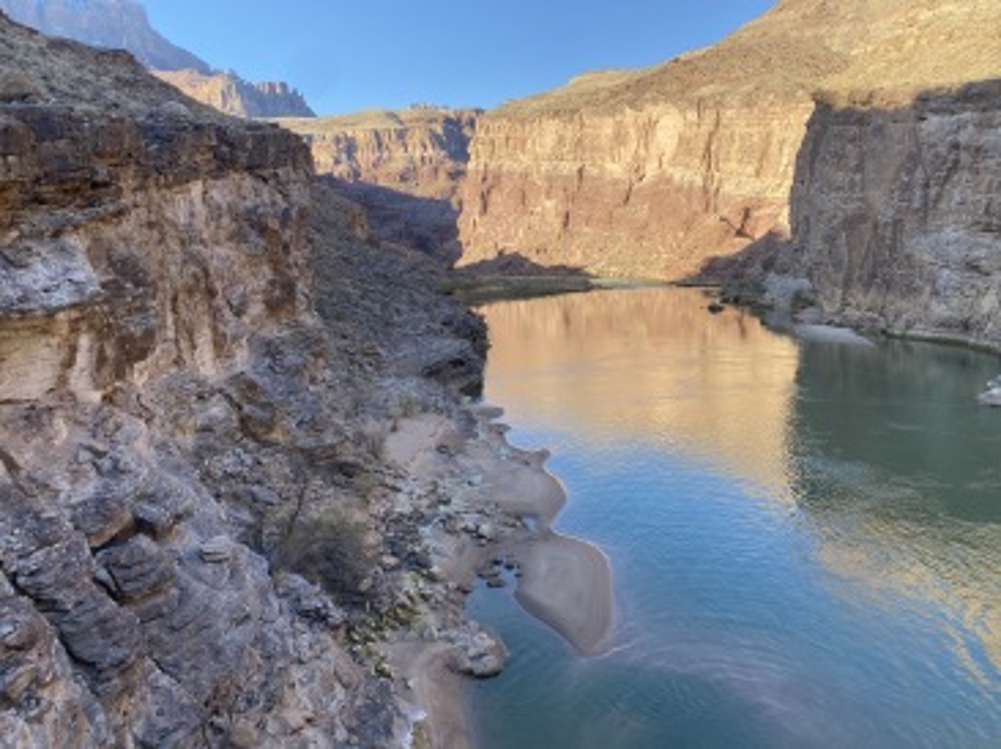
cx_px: 500
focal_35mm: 26
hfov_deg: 67.3
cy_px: 374
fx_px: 751
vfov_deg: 53.0
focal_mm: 4.25
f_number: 1.8
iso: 32
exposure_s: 1/685
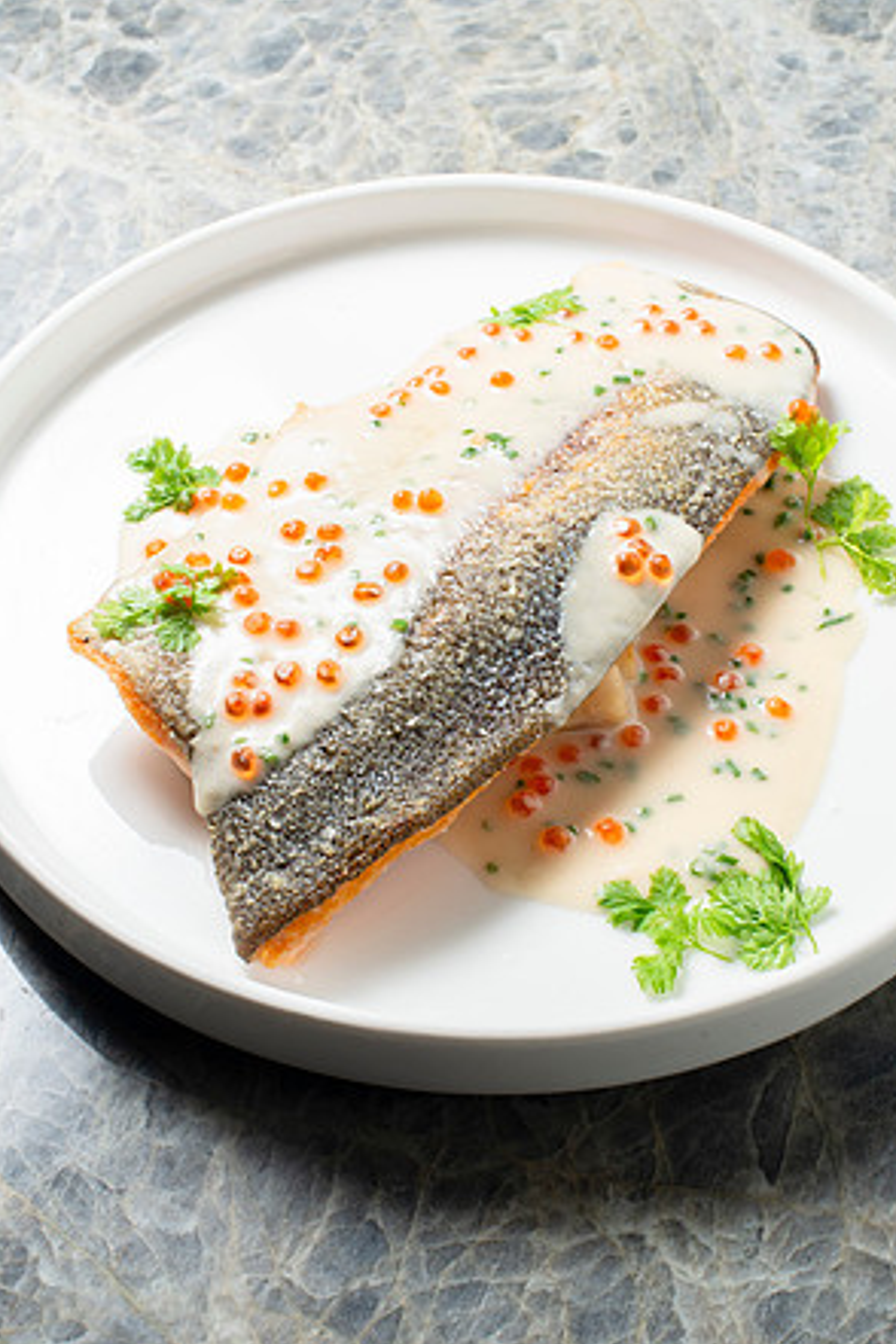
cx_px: 448
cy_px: 664
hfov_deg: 26.5
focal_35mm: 51
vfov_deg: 38.9
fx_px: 1904
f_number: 13
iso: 200
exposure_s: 1/200
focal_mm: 50
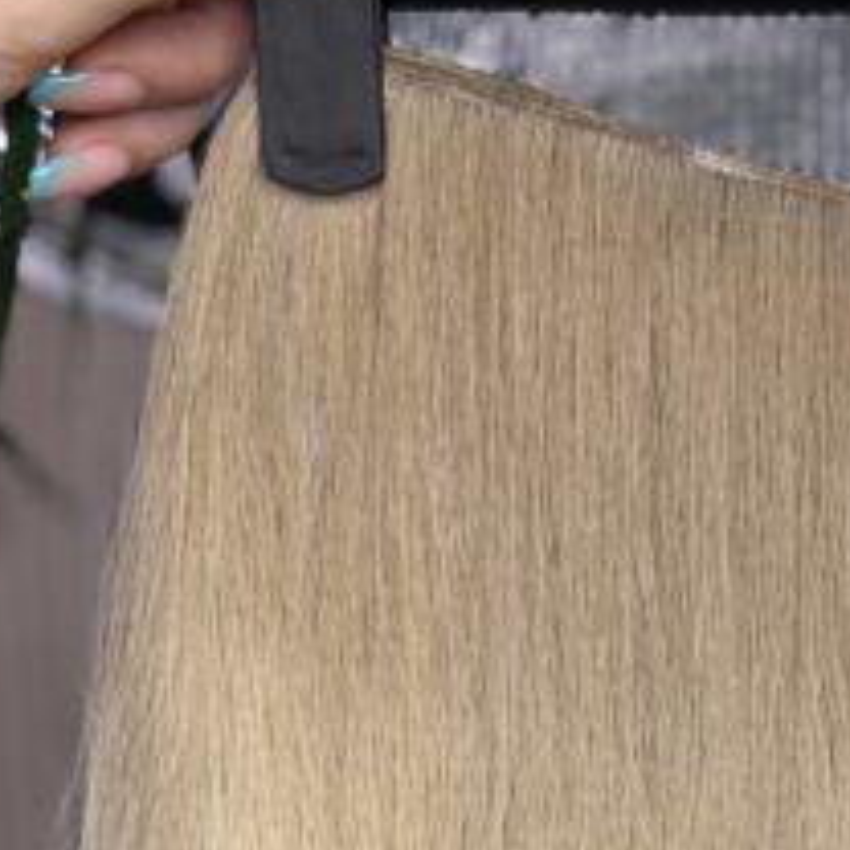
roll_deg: +0.7
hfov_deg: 15.4
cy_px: 1498
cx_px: 1046
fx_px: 3028
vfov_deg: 14.2
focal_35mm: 109
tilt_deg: -13.1
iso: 64
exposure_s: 1/100
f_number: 1.78
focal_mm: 6.76
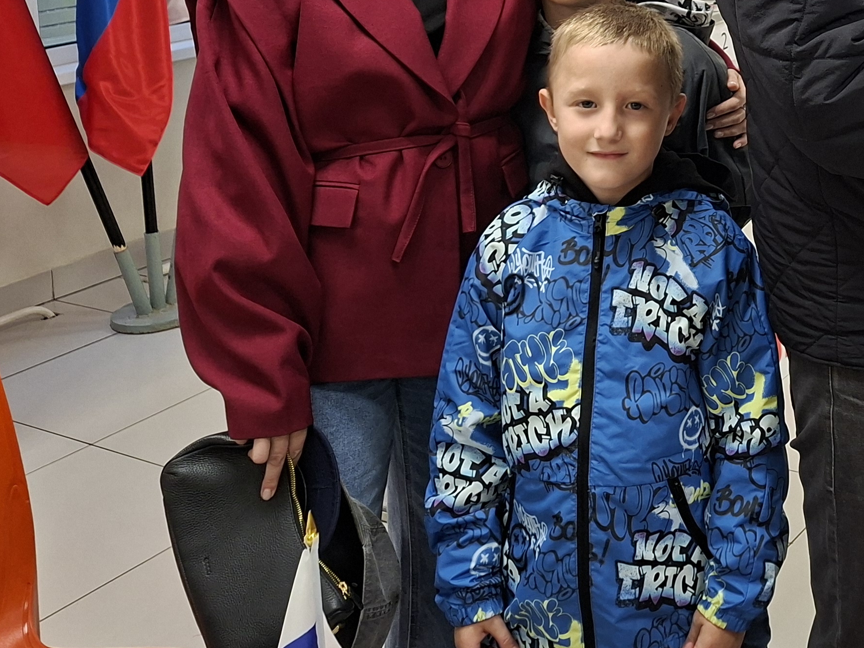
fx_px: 1298
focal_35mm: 52
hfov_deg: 34.1
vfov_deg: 26.1
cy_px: -47
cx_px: 826
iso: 250
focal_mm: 5.54
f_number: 1.8
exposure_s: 1/100
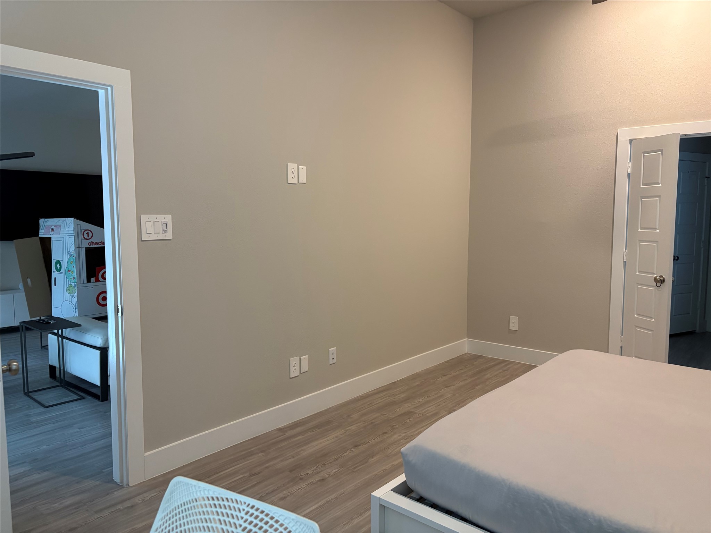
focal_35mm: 26
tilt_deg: -4.8
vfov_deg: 53.1
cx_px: 356
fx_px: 534
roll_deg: +1.0
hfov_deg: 67.3
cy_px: 266
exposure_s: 1/60
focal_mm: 5.96
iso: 200
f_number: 1.6
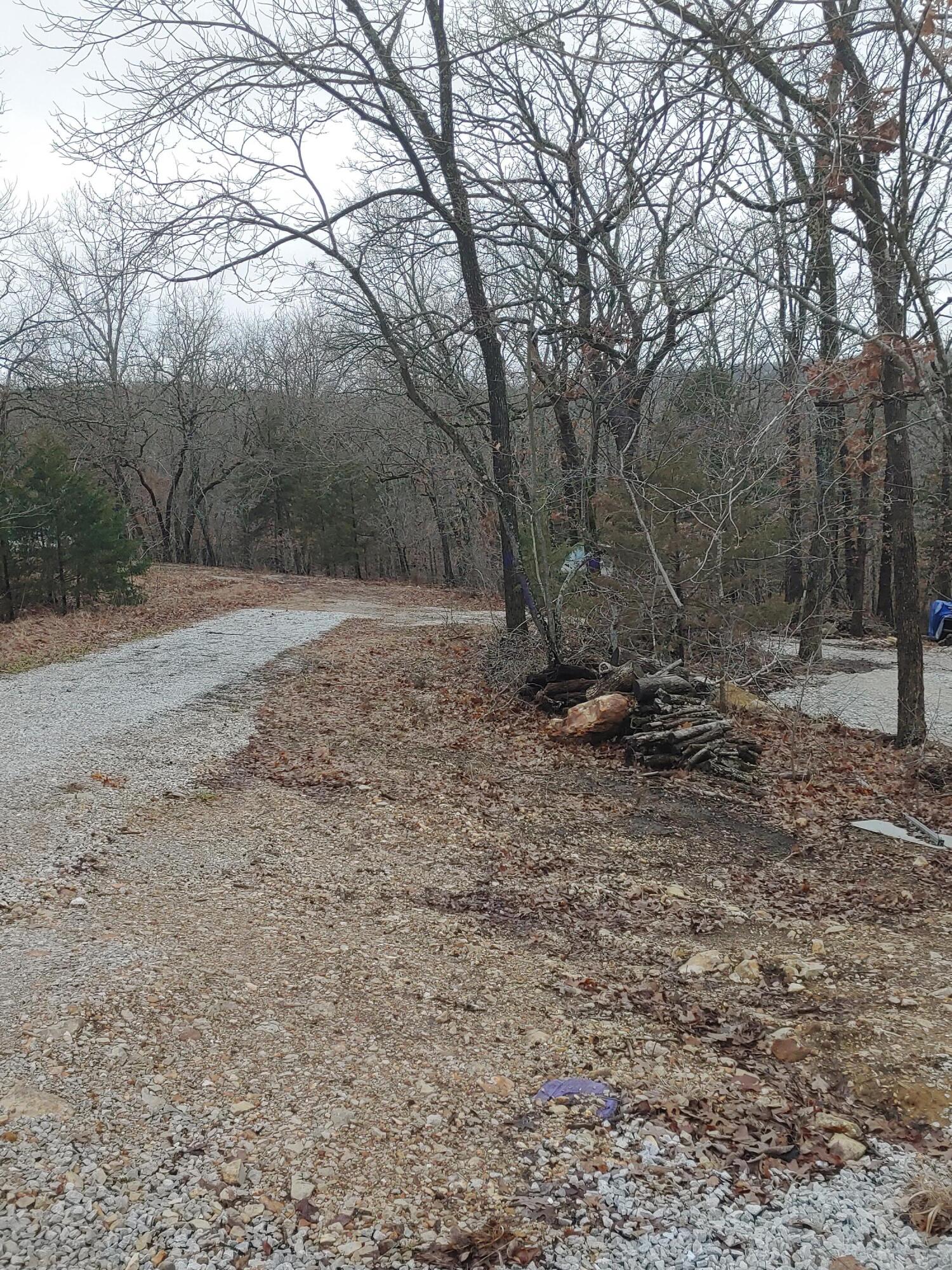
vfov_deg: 60.0
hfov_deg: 46.8
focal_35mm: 30
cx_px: 476
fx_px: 1100
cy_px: 635
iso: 50
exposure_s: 1/521
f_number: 1.5
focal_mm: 4.23
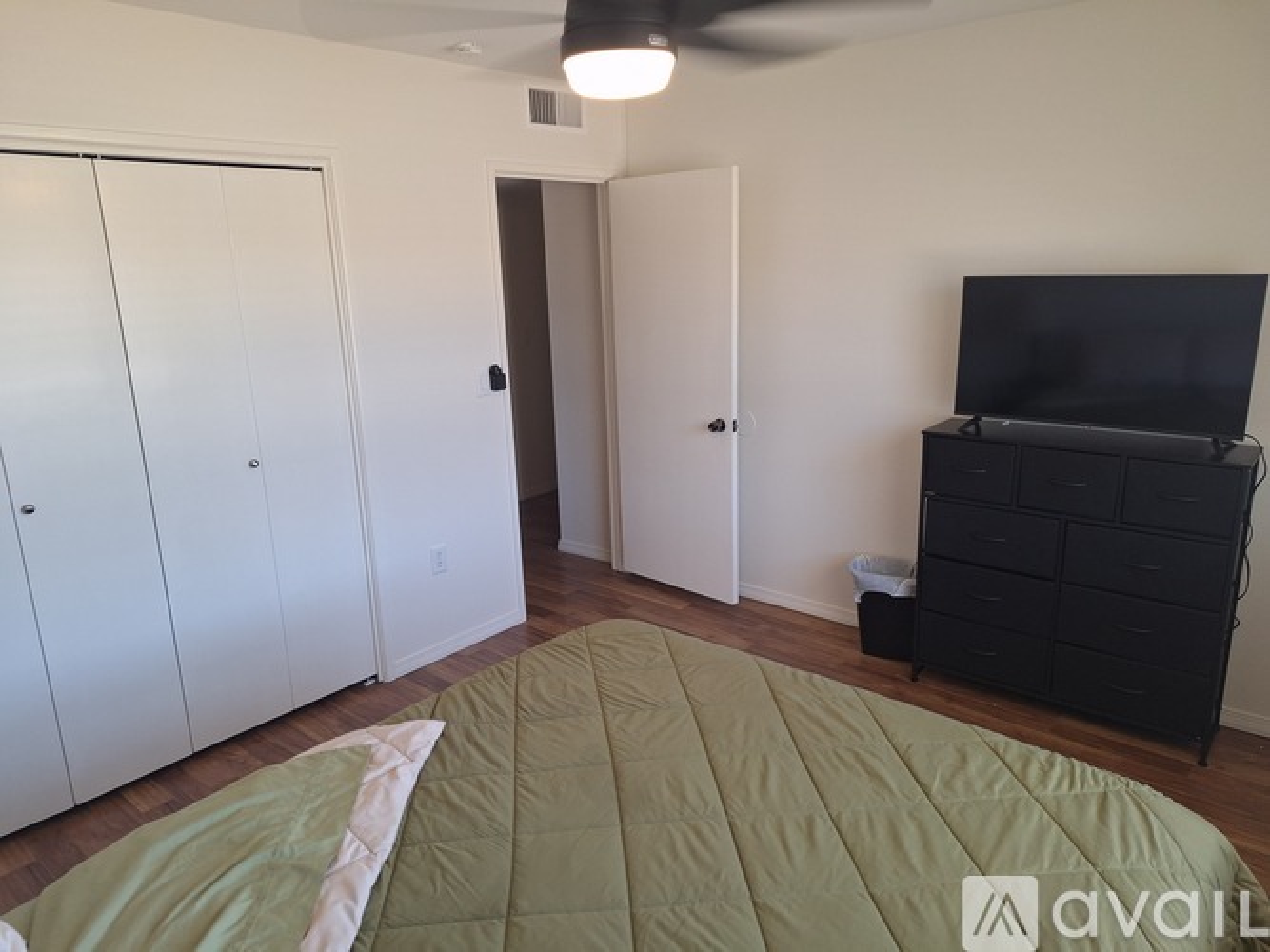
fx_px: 844
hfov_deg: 73.9
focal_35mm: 23
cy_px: 476
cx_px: 635
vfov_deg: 58.9
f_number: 1.8
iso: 64
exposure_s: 1/40
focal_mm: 5.54
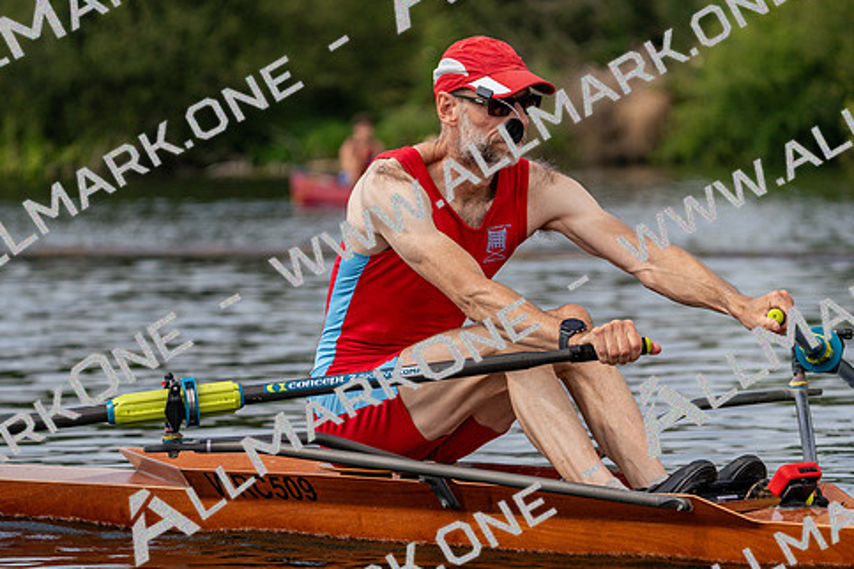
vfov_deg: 5.7
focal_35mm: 240
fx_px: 5693
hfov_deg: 8.6
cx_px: 488
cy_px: 292
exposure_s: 1/1600
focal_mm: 200
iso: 320
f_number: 5.6
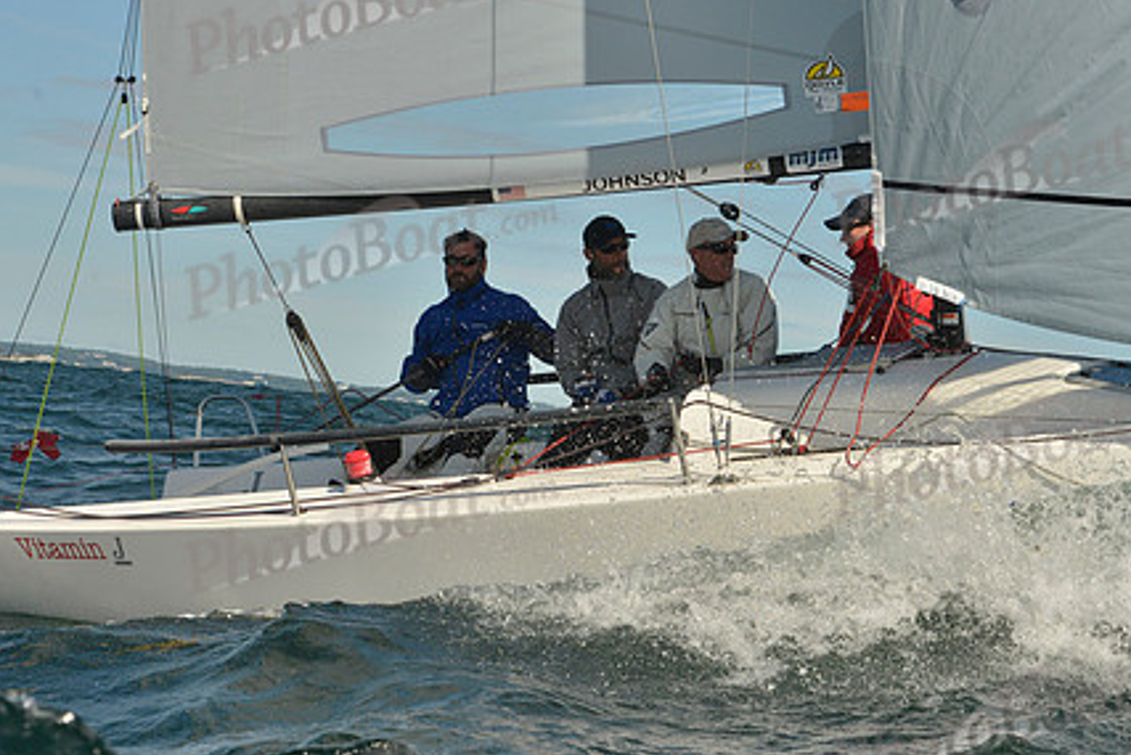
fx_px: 2985
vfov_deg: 14.4
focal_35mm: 95
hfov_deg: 21.4
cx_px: 697
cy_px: 351
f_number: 11
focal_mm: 70
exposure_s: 1/1250
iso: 400
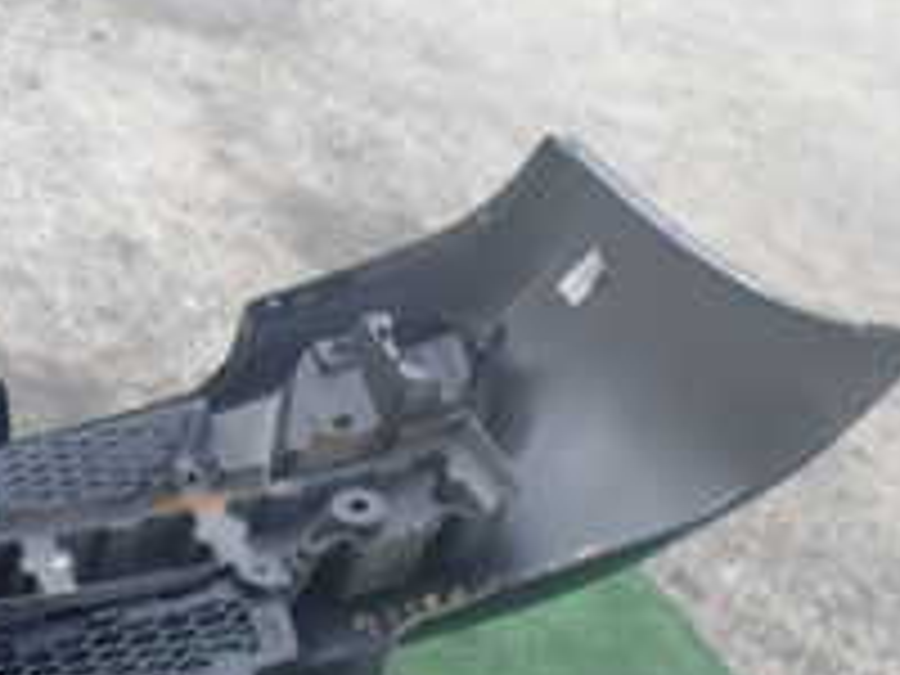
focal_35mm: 90
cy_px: 346
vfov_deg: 16.4
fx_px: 2340
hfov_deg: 20.2
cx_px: -225
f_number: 2.3
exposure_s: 1/160
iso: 100
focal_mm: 5.4
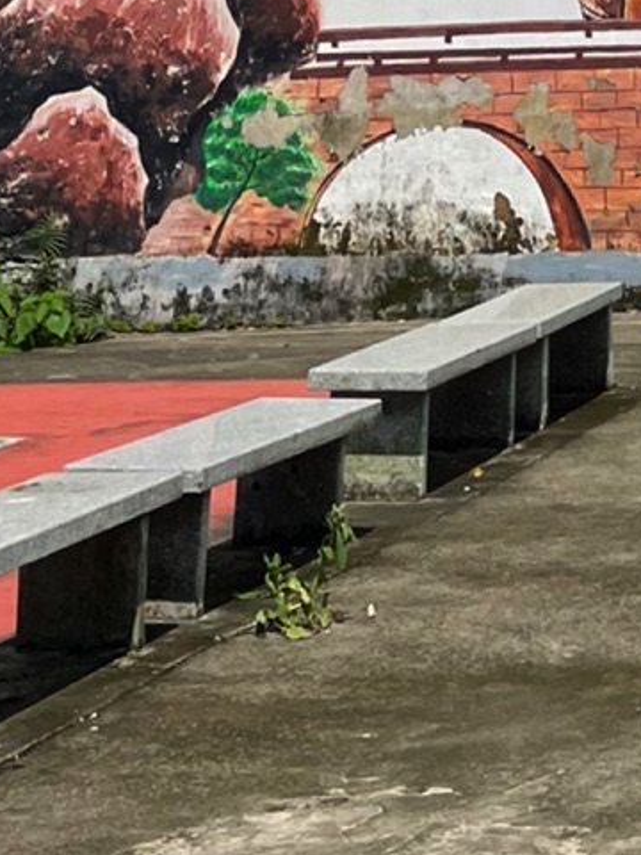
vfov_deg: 14.7
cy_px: -826
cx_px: 921
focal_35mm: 111
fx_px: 2741
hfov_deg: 12.7
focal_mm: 4.2
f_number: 1.6
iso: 32
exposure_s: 1/8403
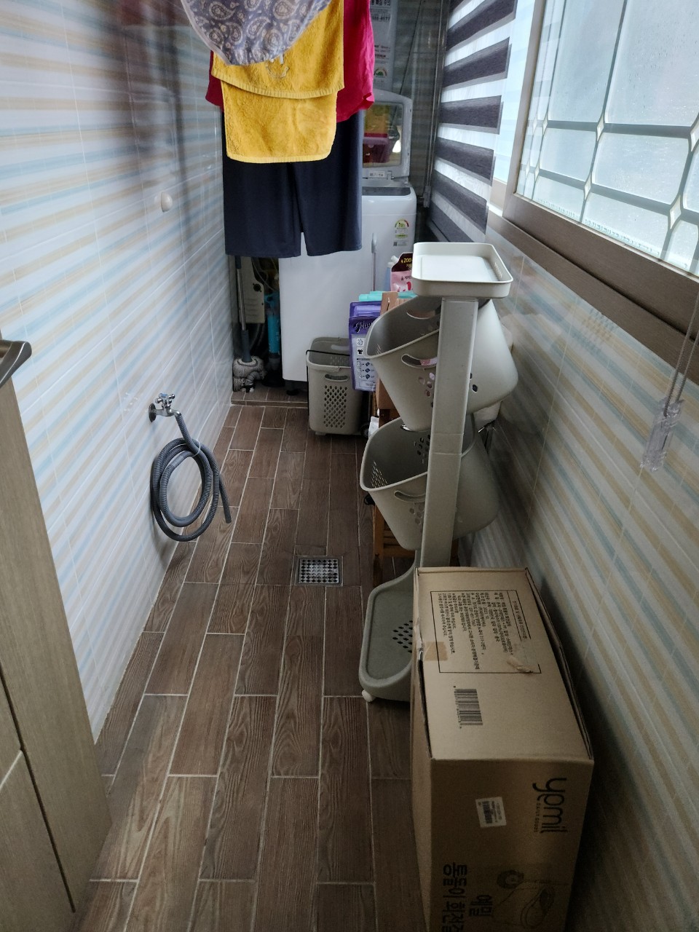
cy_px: 466
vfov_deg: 73.9
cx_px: 350
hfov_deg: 58.9
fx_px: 619
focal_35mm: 23
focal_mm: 5.4
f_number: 1.8
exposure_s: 1/40
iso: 320
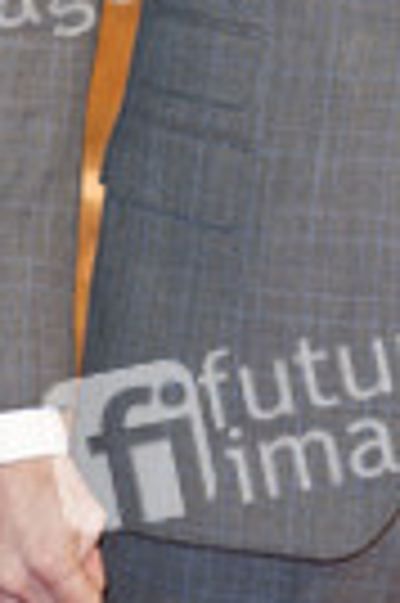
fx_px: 6249
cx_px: 407
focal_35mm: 374
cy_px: -248
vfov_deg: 5.5
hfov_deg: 3.7
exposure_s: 1/160
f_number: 5.6
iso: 1000
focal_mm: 125
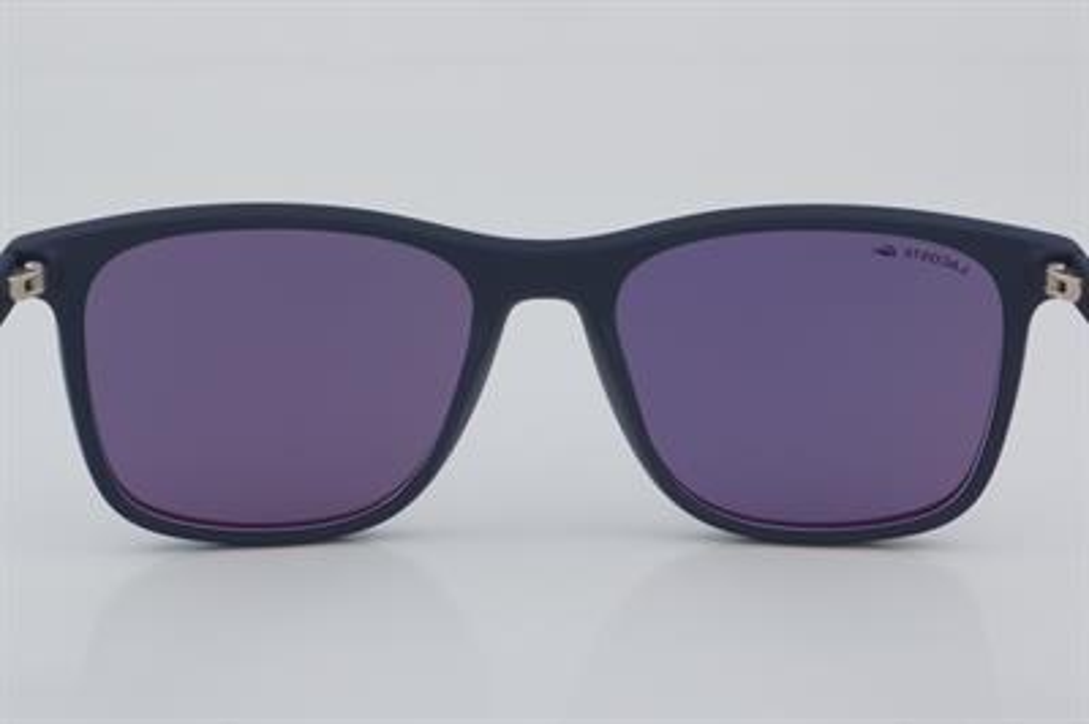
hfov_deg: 24.6
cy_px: 362
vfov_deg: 16.5
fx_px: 2494
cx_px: 544
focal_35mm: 82
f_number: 32
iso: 100
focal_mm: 55
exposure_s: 1/4
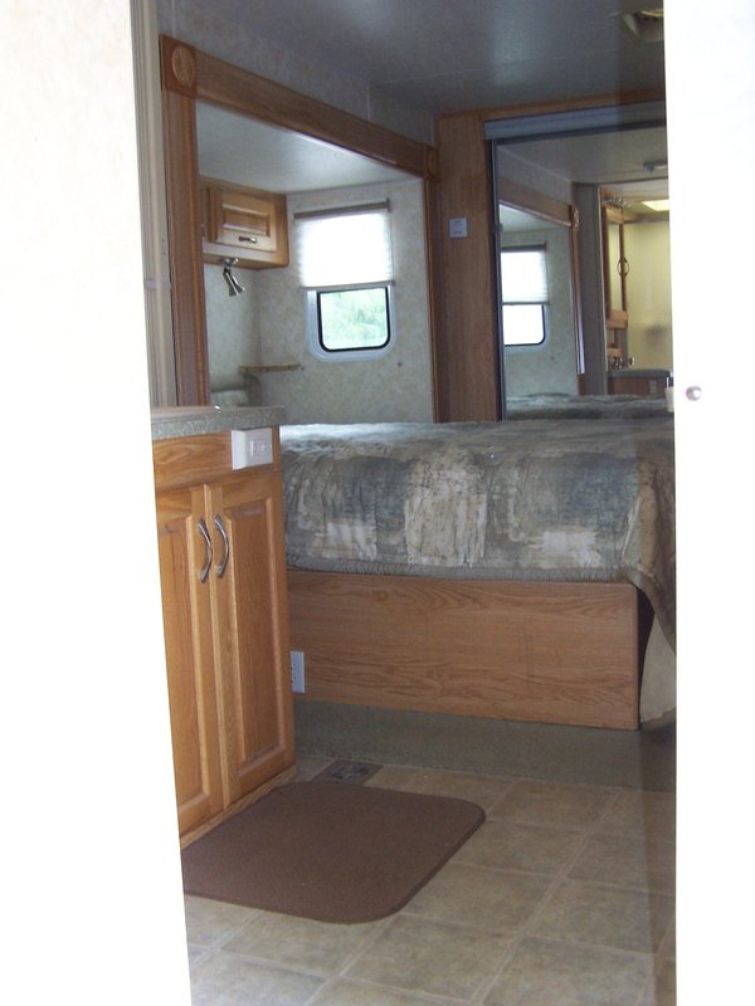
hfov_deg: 37.7
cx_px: 378
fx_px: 1105
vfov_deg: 49.0
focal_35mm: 38
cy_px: 503
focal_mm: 6.3
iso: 140
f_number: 2.8
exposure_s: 1/30
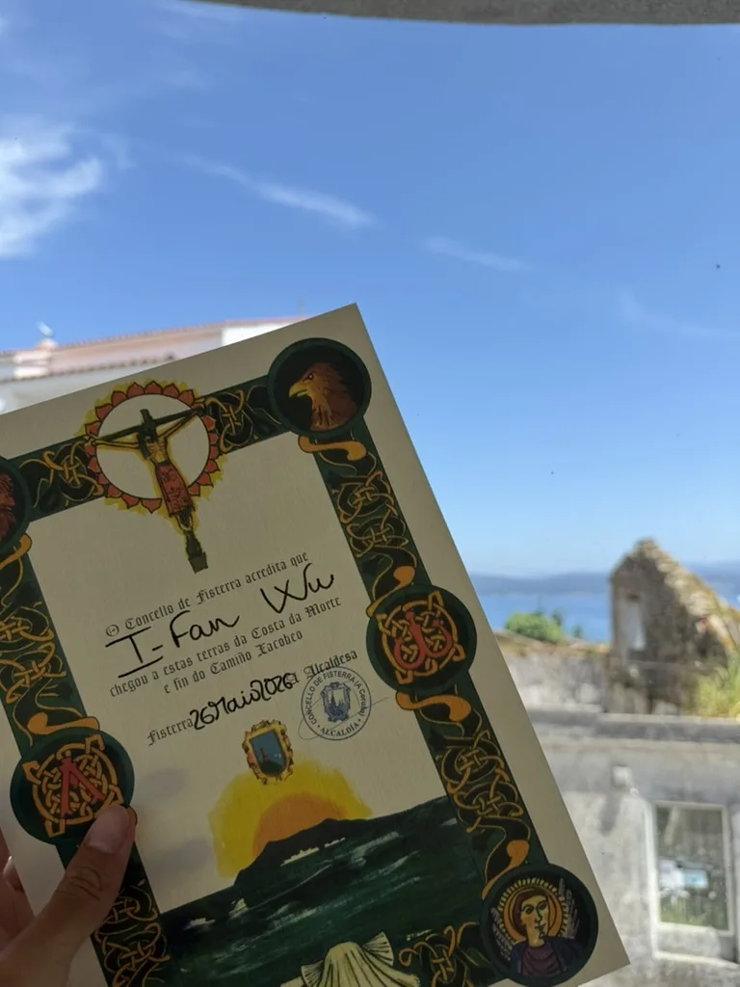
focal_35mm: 24
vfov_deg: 71.6
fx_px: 684
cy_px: 494
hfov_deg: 56.8
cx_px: 370
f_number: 1.78
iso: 80
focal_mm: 6.76
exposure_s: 1/2110
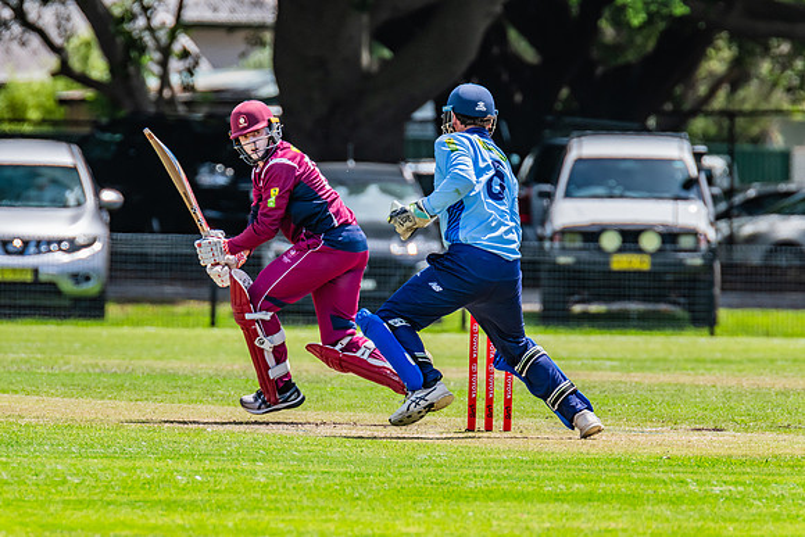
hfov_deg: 3.0
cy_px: 250
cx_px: 382
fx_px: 15264
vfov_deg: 2.0
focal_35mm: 682
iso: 800
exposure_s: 1/1250
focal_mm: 600
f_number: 9
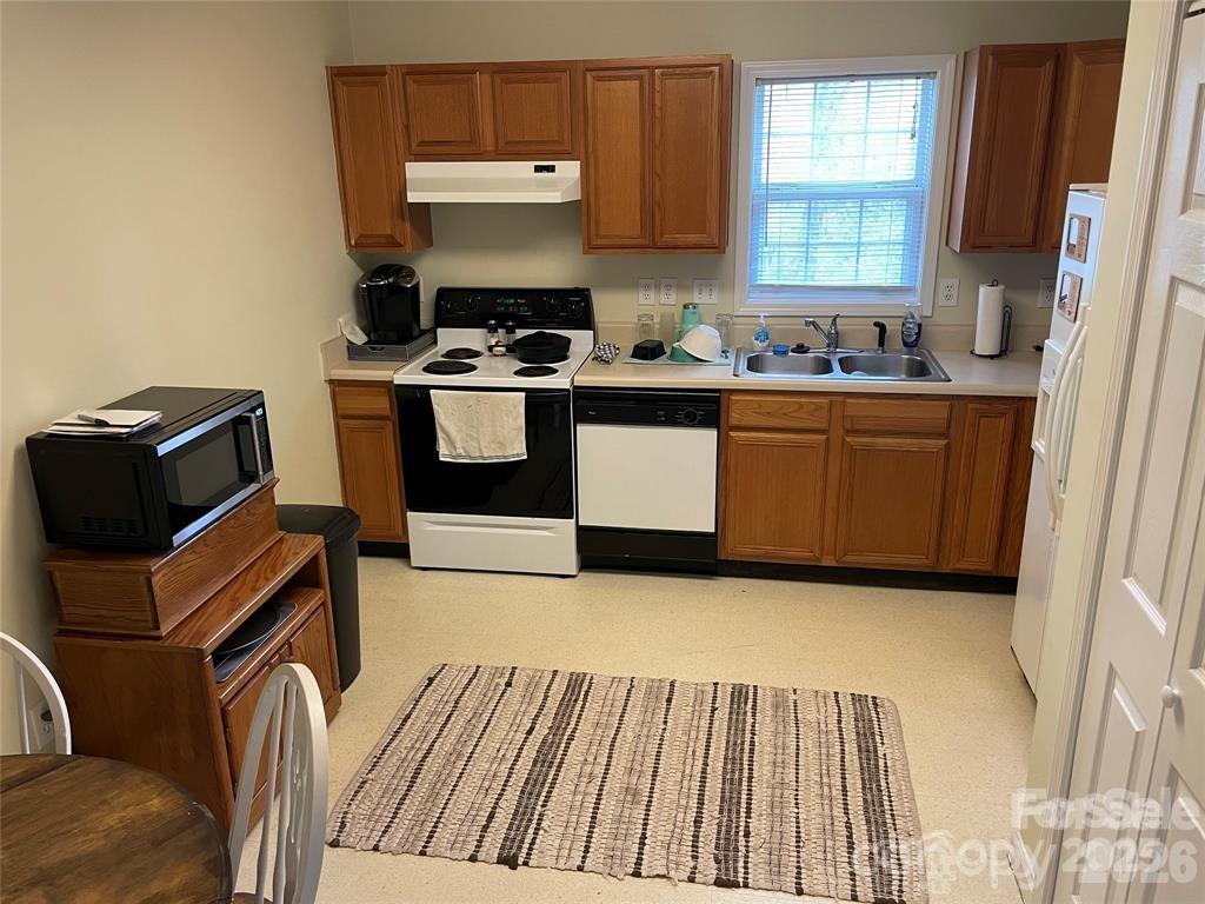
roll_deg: +1.7
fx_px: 905
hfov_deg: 67.3
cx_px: 602
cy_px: 452
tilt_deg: -18.8
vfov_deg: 53.1
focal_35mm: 26
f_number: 1.6
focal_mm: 4.2
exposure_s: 1/60
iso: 320
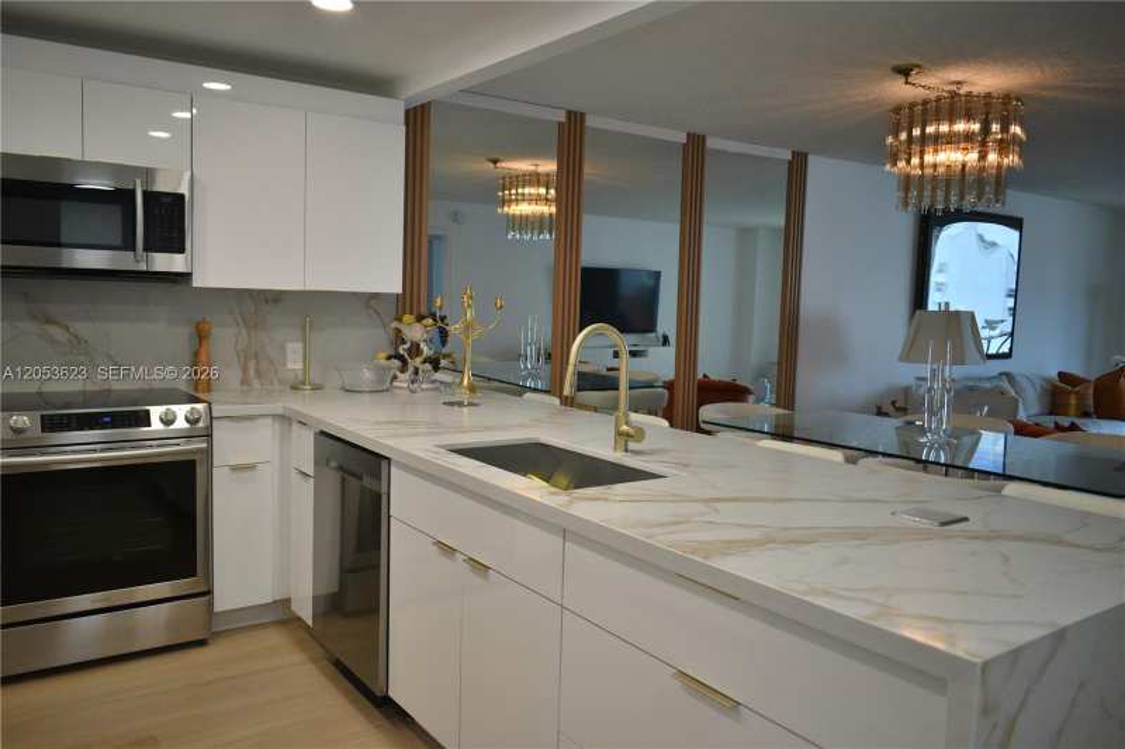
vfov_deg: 47.9
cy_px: 374
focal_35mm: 27
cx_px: 562
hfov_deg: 67.4
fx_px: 844
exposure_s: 1/250
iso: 500
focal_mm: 18
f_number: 3.5
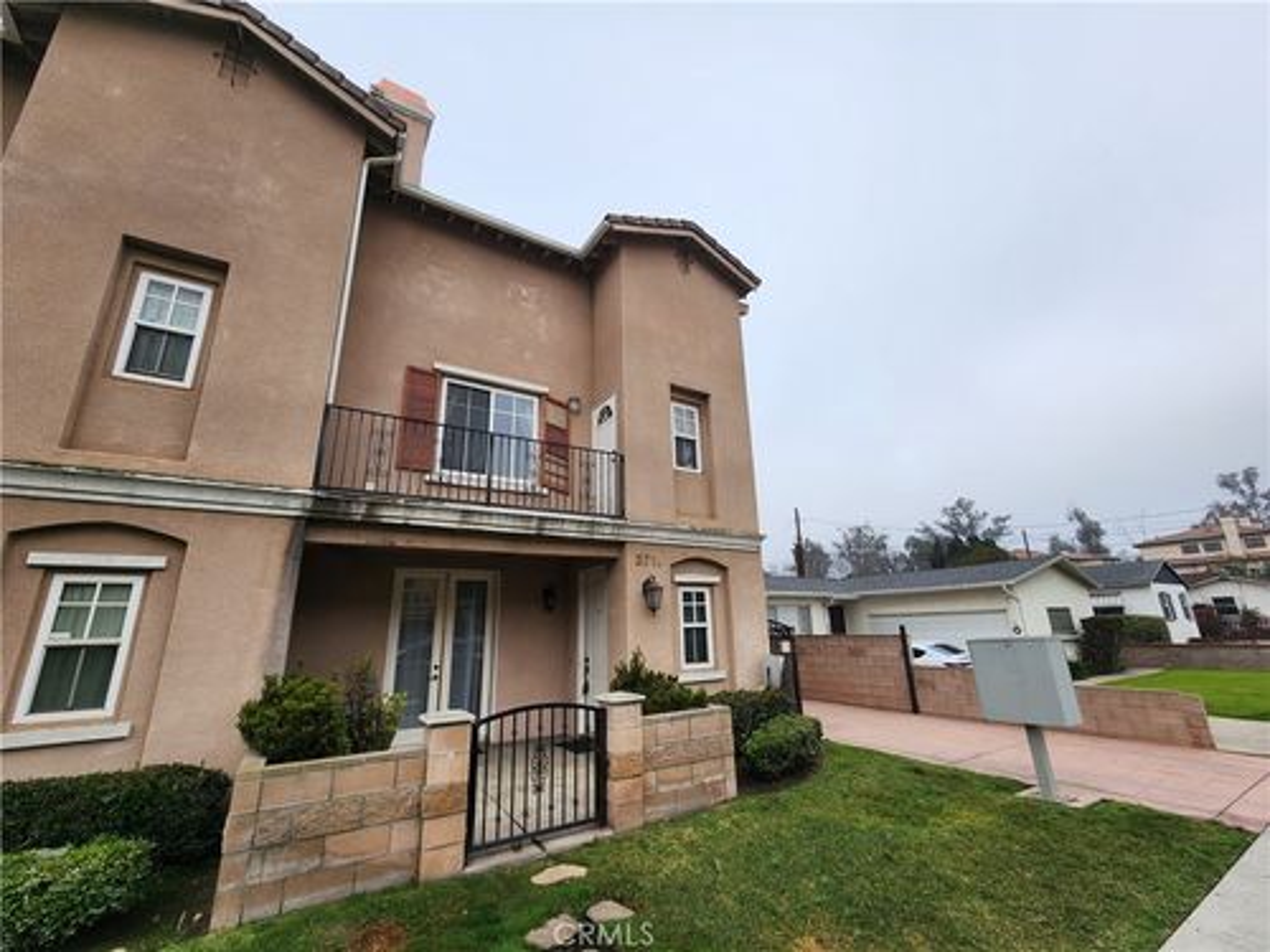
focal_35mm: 13
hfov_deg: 106.2
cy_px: 476
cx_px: 635
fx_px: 477
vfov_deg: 89.9
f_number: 2.2
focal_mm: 2.2
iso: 50
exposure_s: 1/944
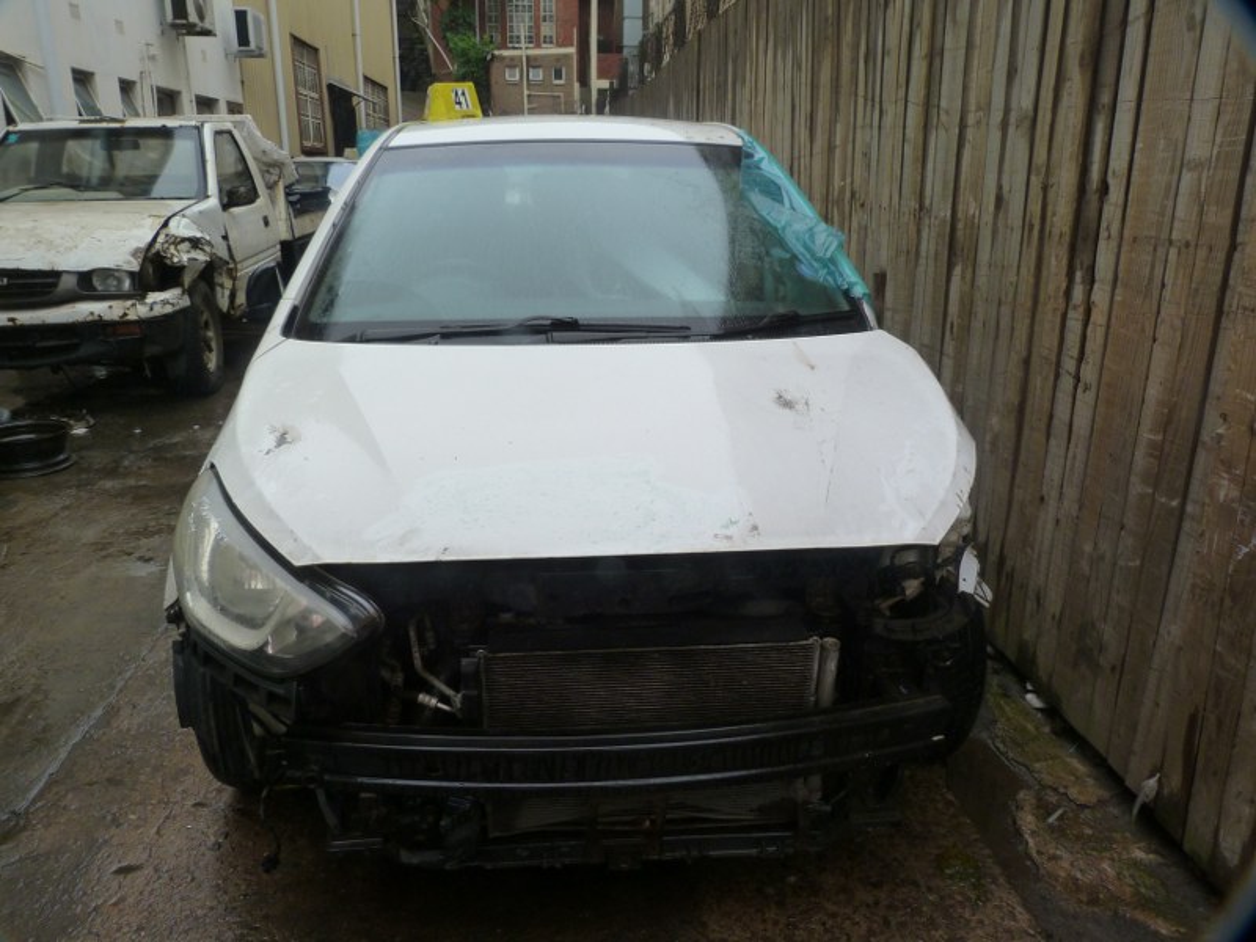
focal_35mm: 25
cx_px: 628
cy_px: 471
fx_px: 907
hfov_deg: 69.4
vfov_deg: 54.9
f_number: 5
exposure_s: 1/200
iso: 125
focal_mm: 4.5
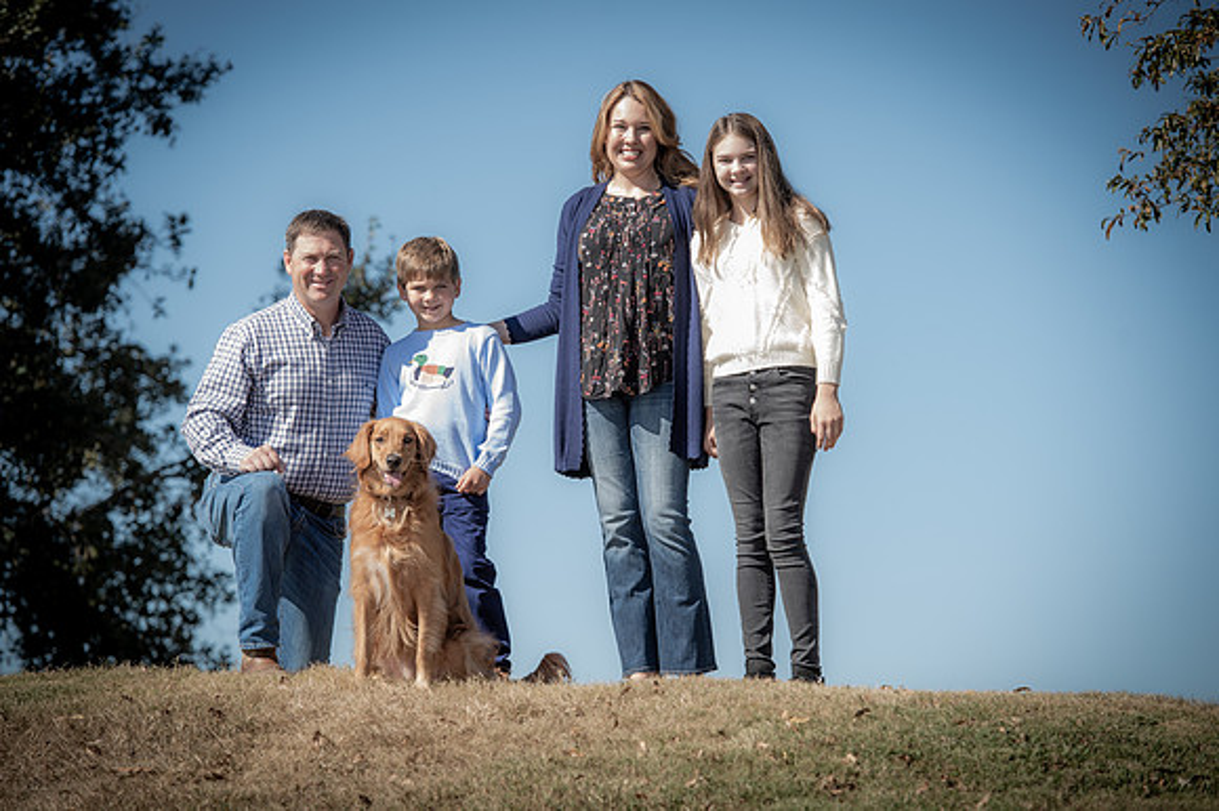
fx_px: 5584
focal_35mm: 165
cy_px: 406
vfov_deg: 8.3
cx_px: 610
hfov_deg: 12.5
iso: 50
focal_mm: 165
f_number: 5
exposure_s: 1/250
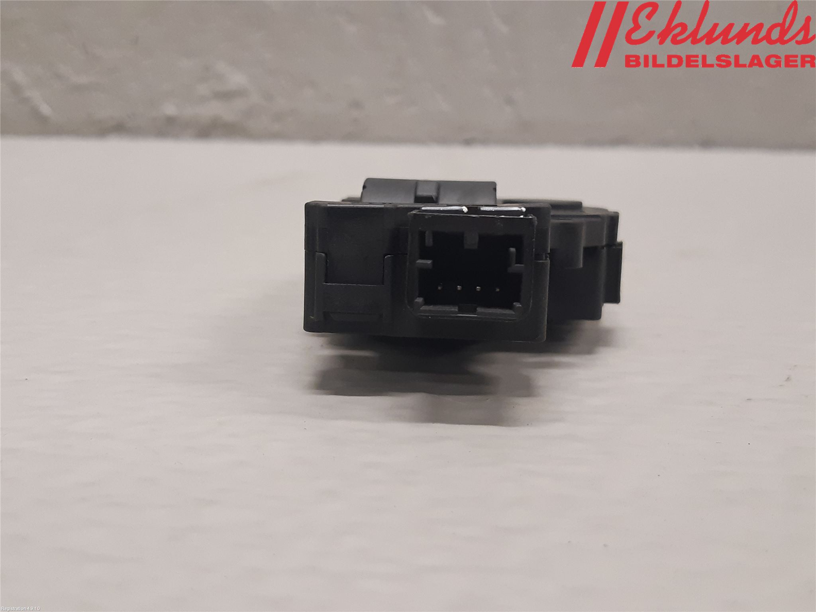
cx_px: 408
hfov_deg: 67.3
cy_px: 306
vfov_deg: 53.1
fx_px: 613
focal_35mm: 26
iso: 160
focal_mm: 3.93
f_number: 1.7
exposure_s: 1/50
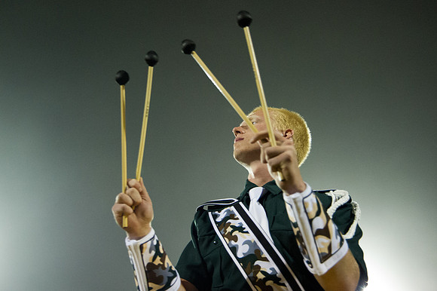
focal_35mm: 49
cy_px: 146
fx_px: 599
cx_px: 206
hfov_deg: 40.1
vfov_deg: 27.3
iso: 12800
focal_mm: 45
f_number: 4.5
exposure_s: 1/160
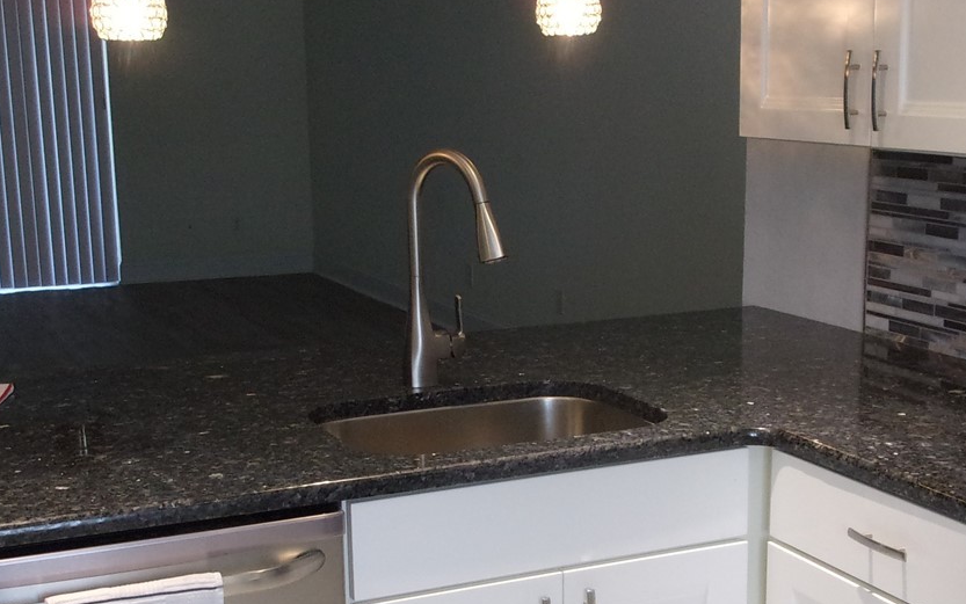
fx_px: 1501
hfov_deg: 35.6
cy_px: 423
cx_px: 575
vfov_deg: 22.6
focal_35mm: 57
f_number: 3.9
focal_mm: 5.1
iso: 183
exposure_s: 1/34
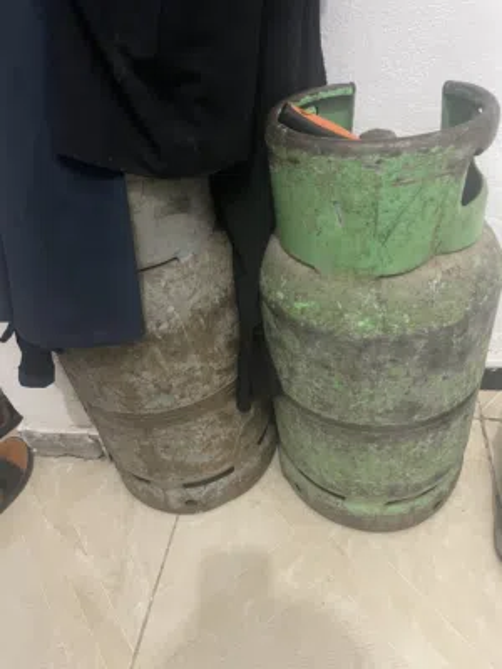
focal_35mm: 26
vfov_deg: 67.3
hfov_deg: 53.1
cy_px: 334
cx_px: 251
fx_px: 503
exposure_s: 1/25
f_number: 1.6
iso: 500
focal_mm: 4.2
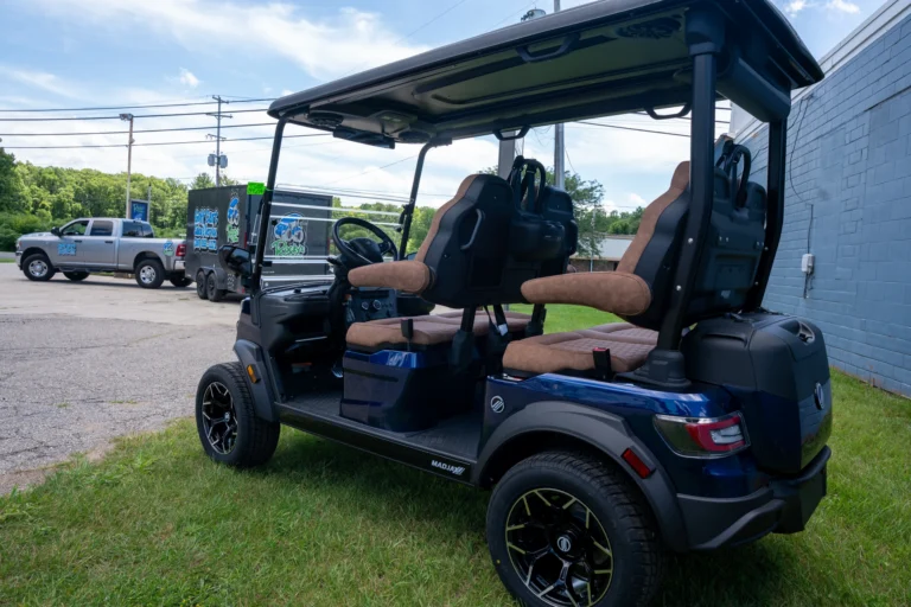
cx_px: 456
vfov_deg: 53.1
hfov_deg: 73.7
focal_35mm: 24
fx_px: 607
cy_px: 304
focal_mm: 24
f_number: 7.1
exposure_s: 1/100
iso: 100
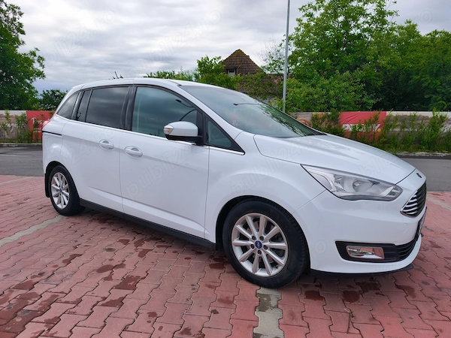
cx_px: 226
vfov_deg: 58.9
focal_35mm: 23
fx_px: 300
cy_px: 169
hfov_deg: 73.9
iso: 50
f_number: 1.6
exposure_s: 1/2219
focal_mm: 6.57
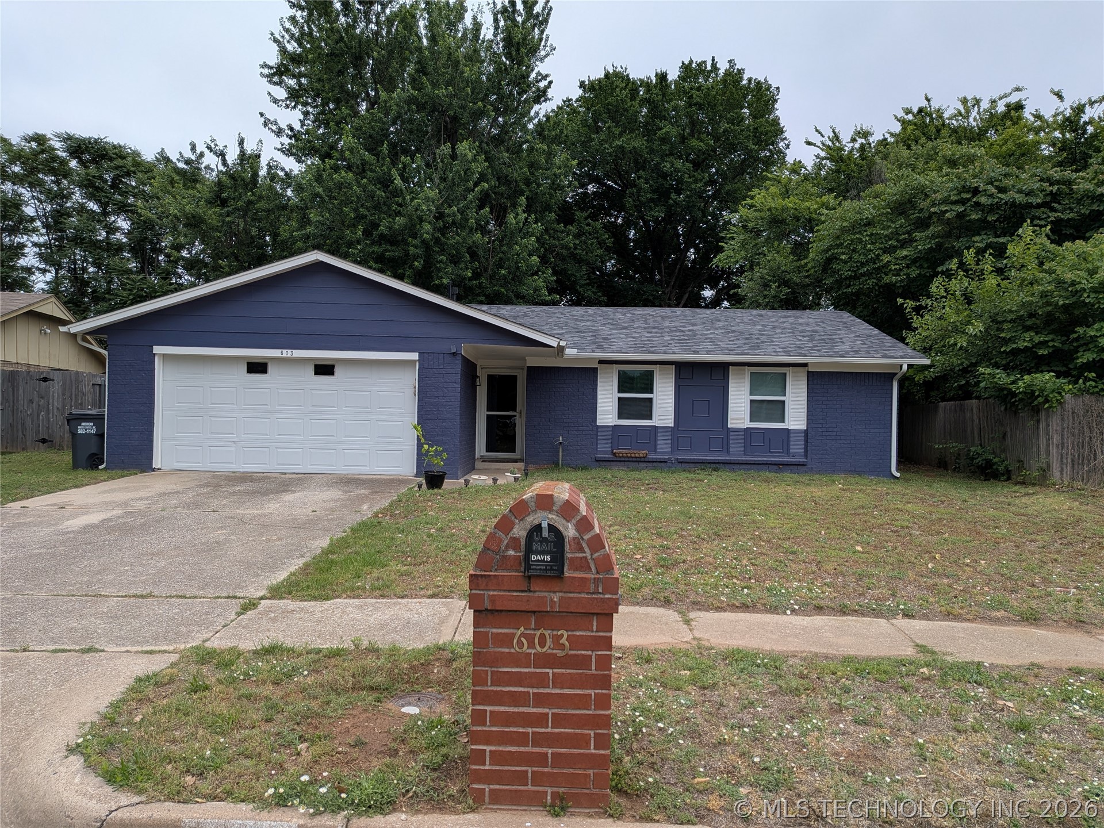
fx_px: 765
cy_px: 414
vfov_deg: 56.8
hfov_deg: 71.6
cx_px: 552
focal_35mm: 24
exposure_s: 1/1577
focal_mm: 4.53
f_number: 1.7
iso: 30
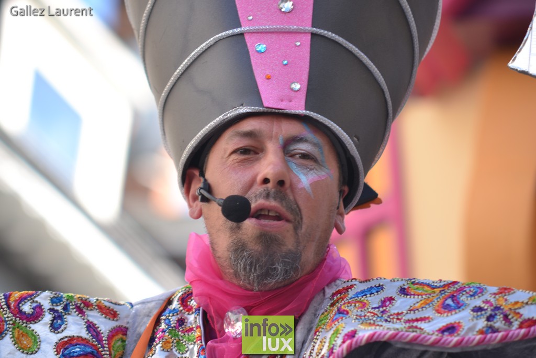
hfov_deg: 9.1
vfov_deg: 6.1
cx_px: 268
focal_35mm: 225
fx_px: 3350
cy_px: 179
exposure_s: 1/250
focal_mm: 150
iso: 100
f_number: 2.8
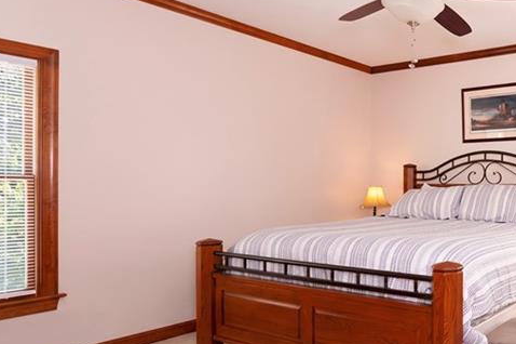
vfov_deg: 43.5
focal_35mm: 30
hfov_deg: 51.3
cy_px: 190
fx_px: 430
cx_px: 502
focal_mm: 14
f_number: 5.6
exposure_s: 1/200
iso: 800
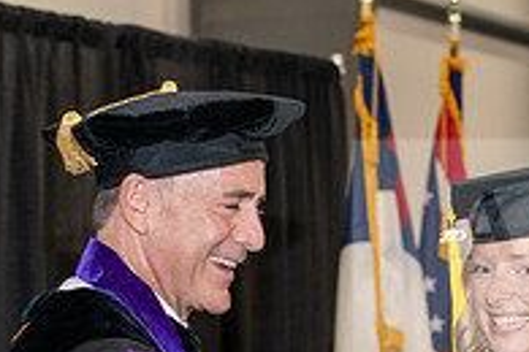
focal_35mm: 208
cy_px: 467
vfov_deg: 6.5
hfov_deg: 9.9
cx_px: 271
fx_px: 3056
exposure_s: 1/200
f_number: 5
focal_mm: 70
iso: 2500
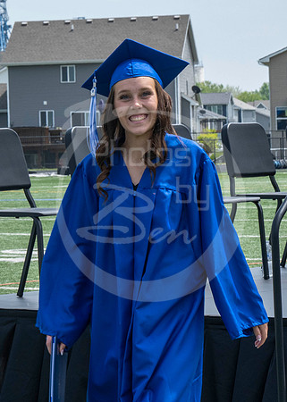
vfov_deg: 10.2
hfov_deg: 7.3
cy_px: 187
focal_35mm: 197
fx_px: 2253
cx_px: 14
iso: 200
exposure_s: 1/250
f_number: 13
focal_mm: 70
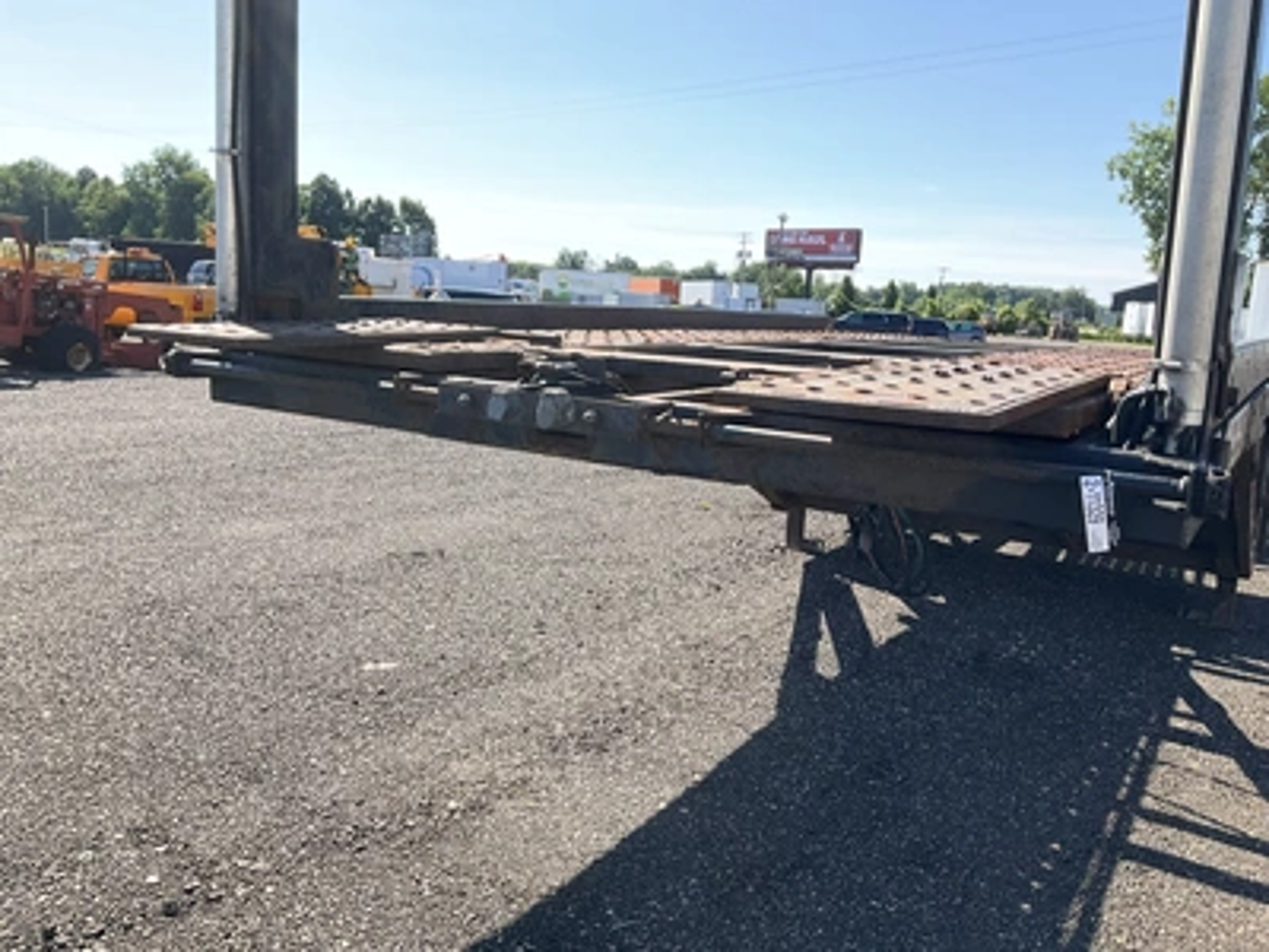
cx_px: 634
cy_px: 476
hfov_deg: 61.7
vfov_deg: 48.2
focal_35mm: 29
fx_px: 1063
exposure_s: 1/1035
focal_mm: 3
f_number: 1.8
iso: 25
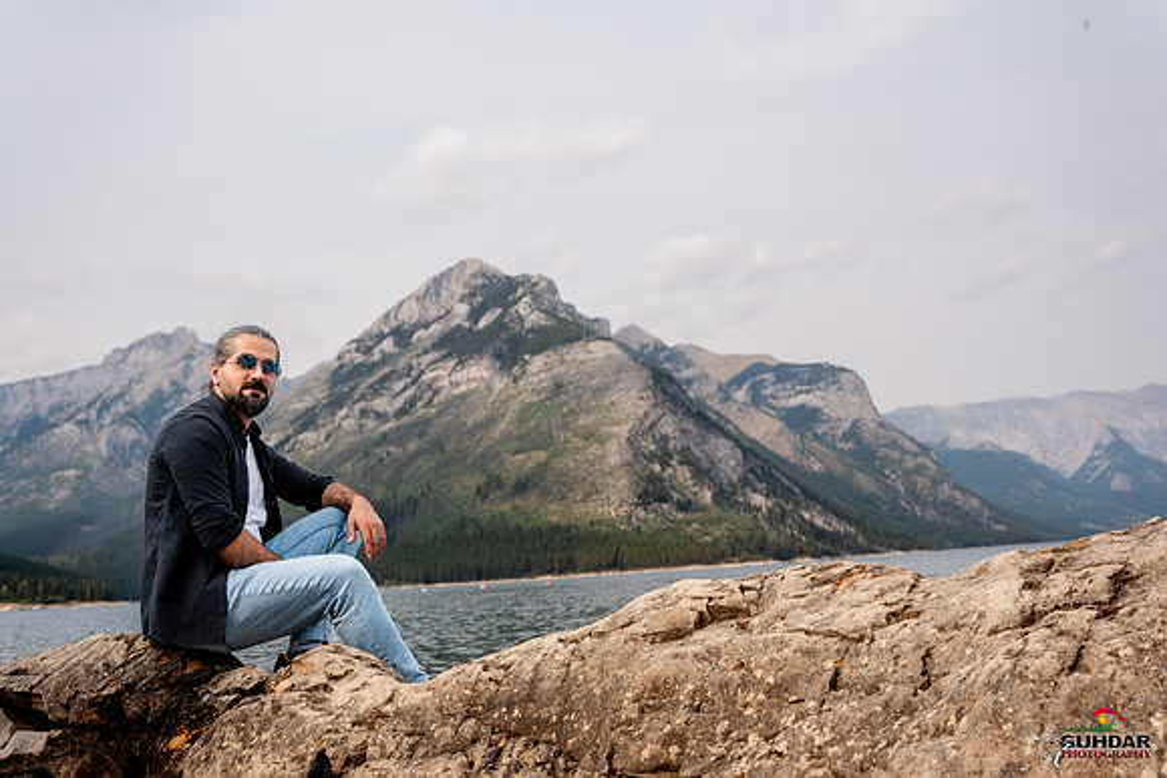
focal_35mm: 35
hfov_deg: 54.4
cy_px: 389
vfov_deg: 37.9
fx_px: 1135
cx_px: 584
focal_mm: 35
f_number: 13
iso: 200
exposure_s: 1/200
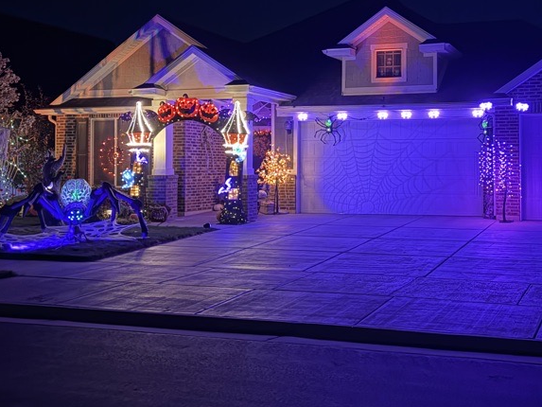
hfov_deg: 38.4
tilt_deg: +0.8
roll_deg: +0.9
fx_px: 767
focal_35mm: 49
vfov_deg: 29.6
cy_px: 149
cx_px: 372
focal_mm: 5.96
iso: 640
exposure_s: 1/15
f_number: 1.6
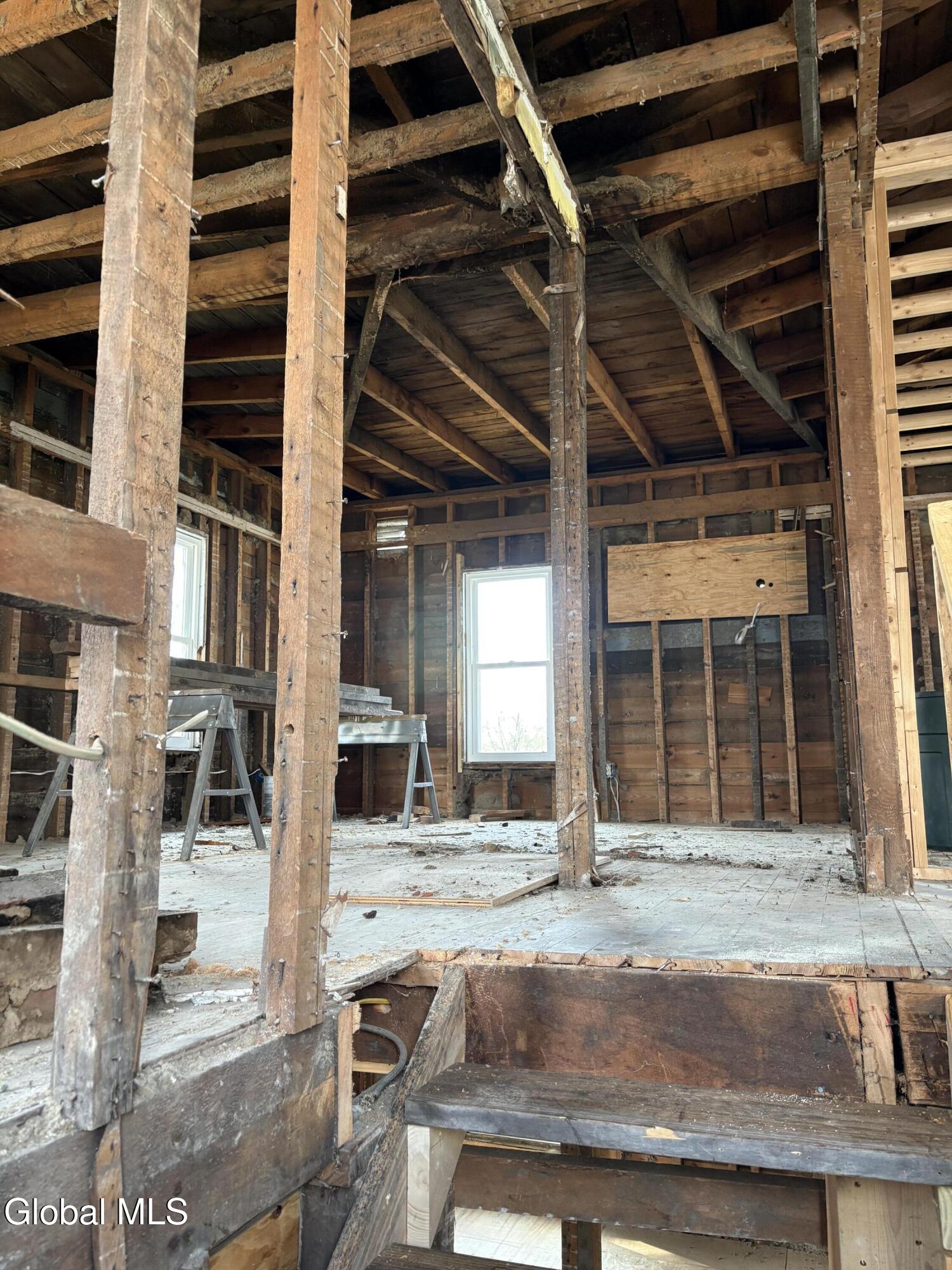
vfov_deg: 67.3
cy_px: 635
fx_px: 953
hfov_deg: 53.1
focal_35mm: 26
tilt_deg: +9.1
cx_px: 476
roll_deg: +0.6
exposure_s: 1/60
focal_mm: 5.96
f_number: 1.6
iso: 160
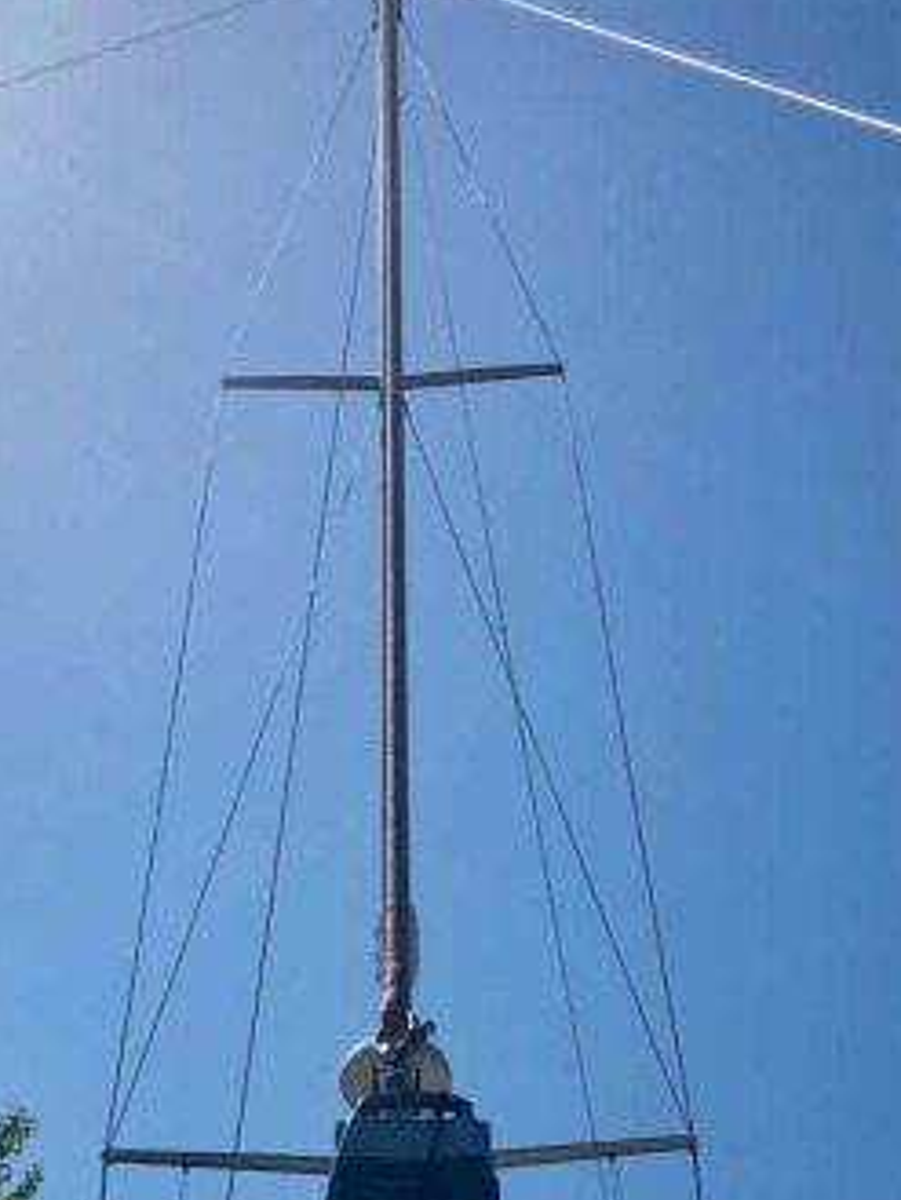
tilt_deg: +36.5
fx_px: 1769
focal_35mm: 51
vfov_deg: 36.3
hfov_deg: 28.6
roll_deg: +0.7
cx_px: 398
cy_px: 952
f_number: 1.8
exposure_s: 1/6897
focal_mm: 3.99
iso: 25
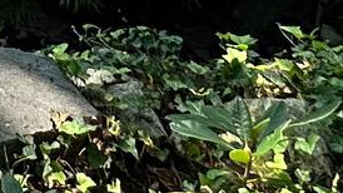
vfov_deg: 6.8
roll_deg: +0.9
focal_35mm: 114
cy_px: -688
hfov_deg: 15.1
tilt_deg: +4.5
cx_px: -352
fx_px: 1037
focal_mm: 2.22
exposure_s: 1/196
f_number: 2.2
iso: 40
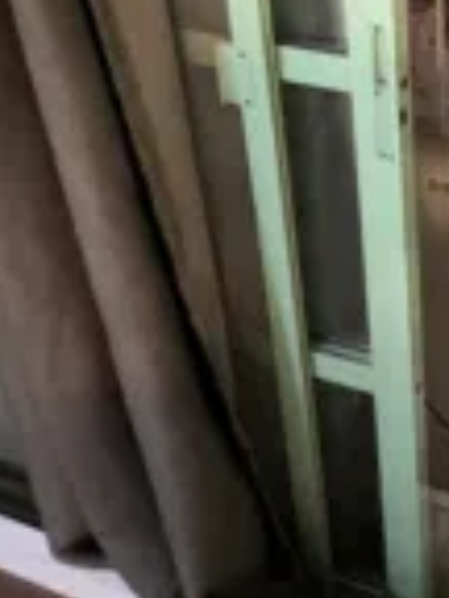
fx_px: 623
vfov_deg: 40.8
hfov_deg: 30.4
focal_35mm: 36
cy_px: -66
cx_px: 599
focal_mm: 1.57
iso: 1250
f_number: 1.8
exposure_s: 1/25
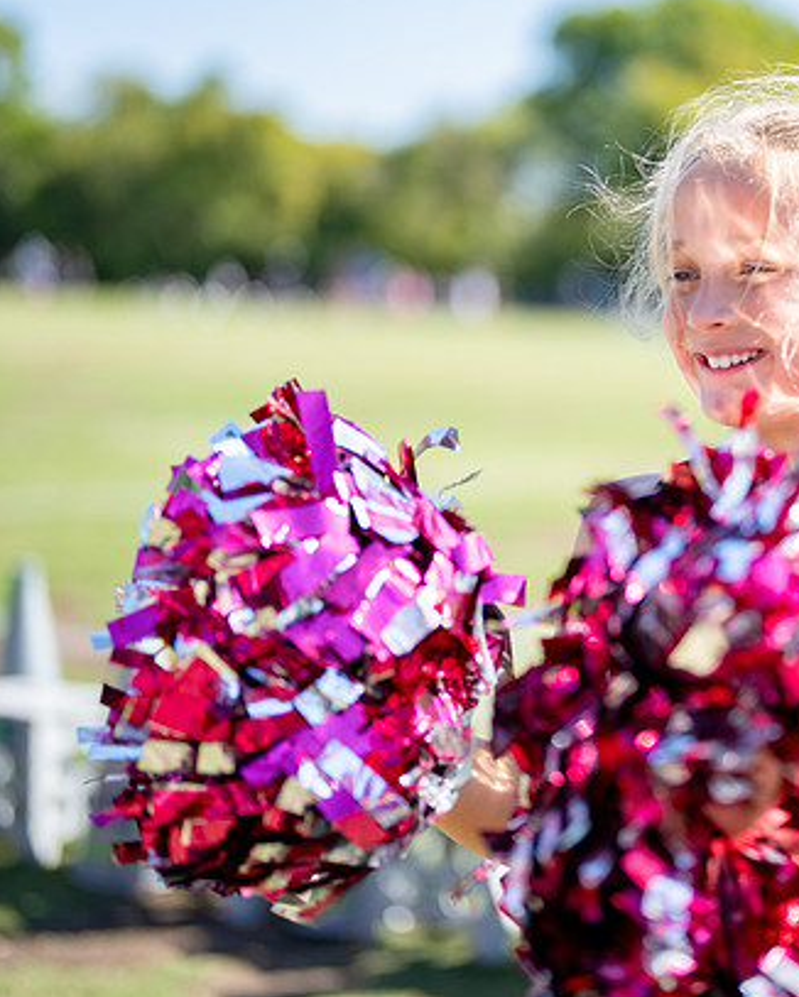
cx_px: 691
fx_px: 2392
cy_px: 432
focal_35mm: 81
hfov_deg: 18.7
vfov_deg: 23.5
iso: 250
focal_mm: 50
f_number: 1.2
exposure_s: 1/10000
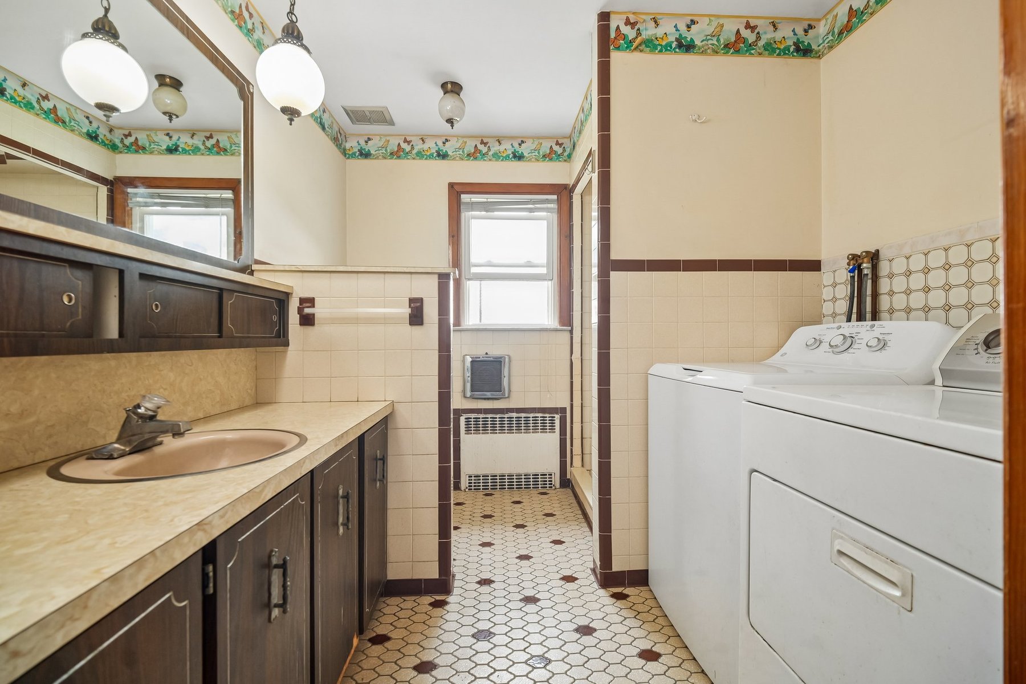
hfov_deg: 73.7
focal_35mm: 24
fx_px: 684
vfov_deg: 53.1
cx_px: 513
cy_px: 342
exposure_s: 1/60
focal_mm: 24
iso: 2500
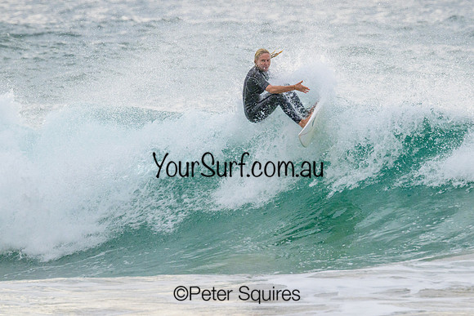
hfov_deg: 2.7
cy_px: 118
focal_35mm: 770
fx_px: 10146
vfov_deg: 1.8
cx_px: 309
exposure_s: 1/2000
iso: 1400
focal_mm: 560
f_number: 11
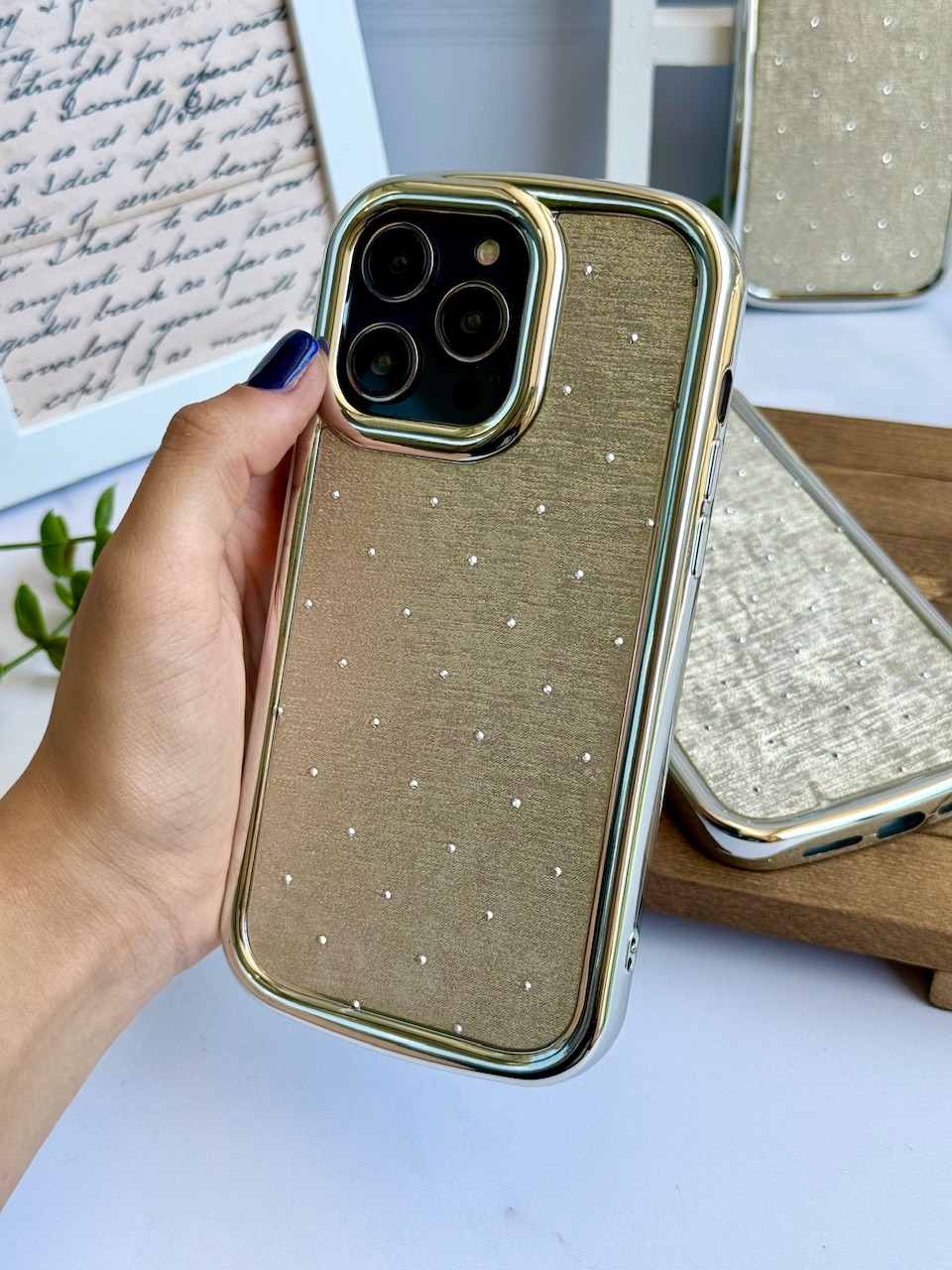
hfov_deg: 30.3
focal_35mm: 48
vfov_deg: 39.7
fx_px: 1760
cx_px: 476
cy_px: 635
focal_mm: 6.76
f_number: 1.78
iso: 64
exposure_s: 1/672
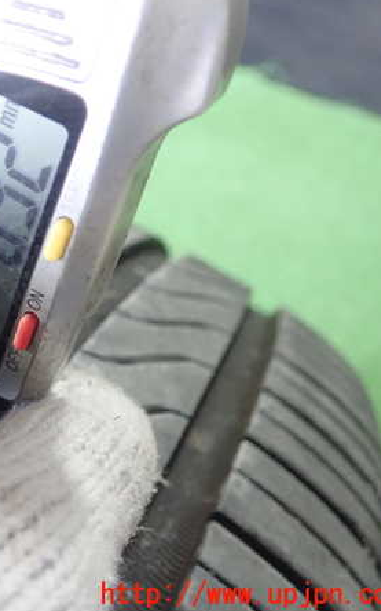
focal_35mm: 43
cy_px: 303
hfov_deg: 28.0
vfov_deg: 46.2
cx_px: -1
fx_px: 715
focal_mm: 5.5
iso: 800
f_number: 2.3
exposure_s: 1/100
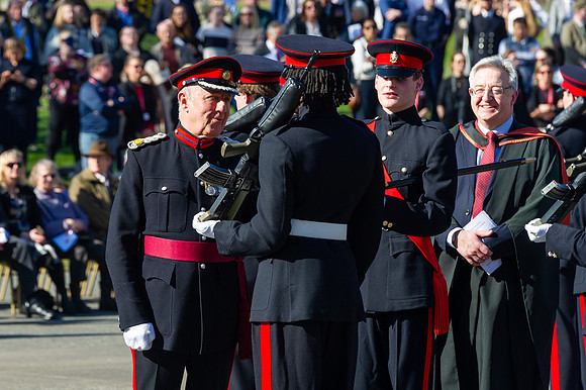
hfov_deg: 7.9
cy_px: 158
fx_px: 4252
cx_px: 205
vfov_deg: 5.3
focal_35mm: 261
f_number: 7.1
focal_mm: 200
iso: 250
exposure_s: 1/500
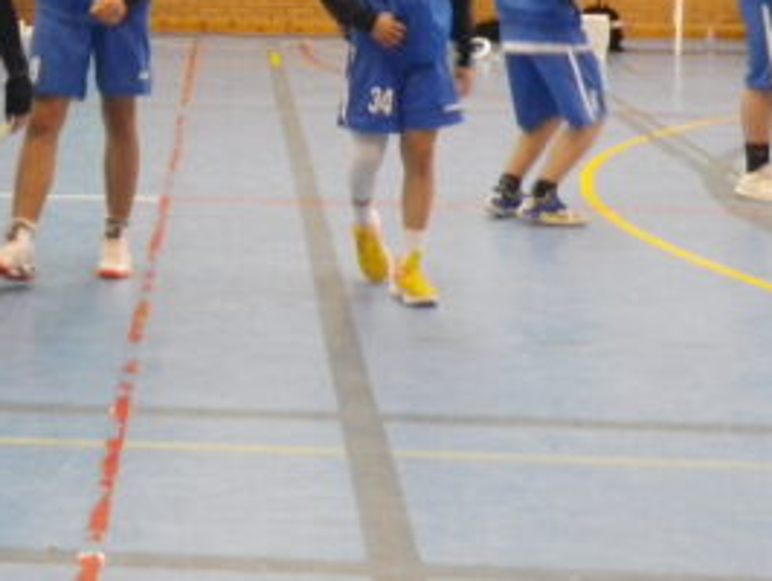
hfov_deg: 18.1
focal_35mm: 105
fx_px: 2344
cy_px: -73
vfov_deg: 13.8
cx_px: -58
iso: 400
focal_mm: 8.2
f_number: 4.2
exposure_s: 1/30
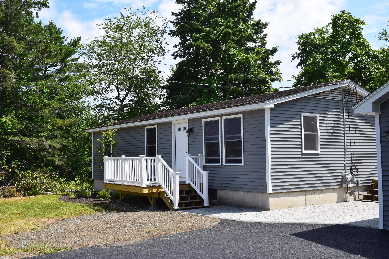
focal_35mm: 42
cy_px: 130
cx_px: 194
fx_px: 454
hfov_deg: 46.4
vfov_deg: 31.9
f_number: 11
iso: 250
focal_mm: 28
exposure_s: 1/500
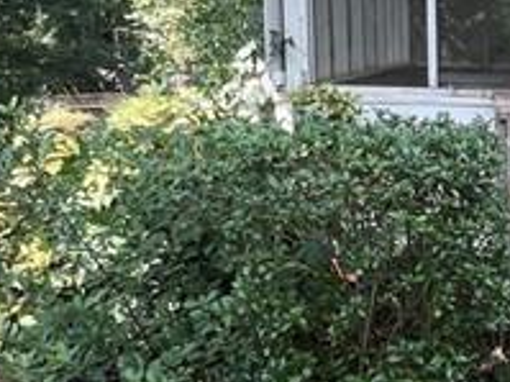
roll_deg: -0.8
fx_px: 987
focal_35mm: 67
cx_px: 741
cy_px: 241
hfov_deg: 23.7
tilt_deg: -9.1
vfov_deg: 21.9
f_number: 1.8
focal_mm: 1.57
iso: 32
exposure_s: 1/120
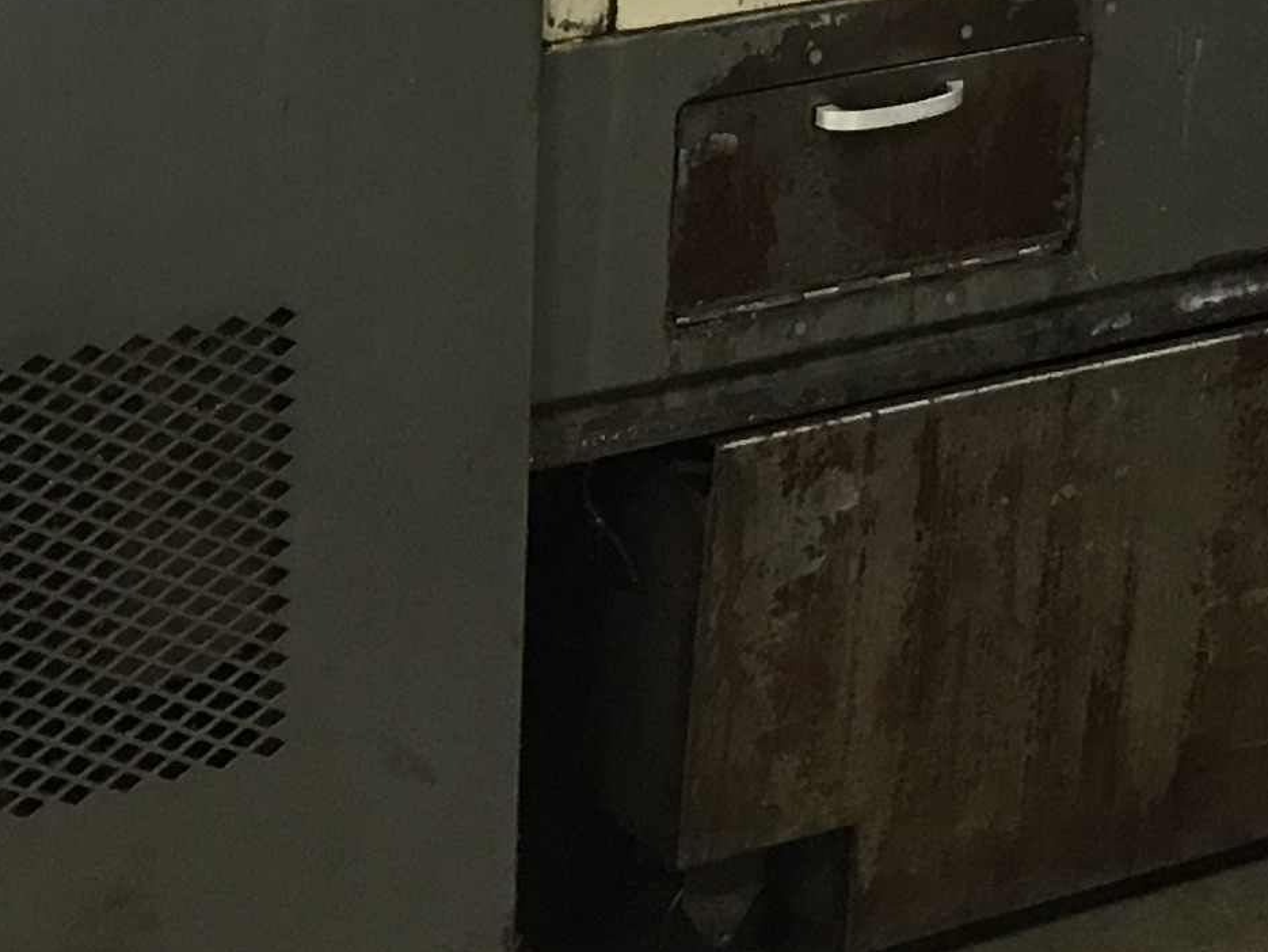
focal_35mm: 125
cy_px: -693
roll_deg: -3.8
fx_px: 4581
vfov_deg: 11.2
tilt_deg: -9.9
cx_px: 865
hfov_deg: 15.7
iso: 50
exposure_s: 1/15
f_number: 2.2
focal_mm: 4.15
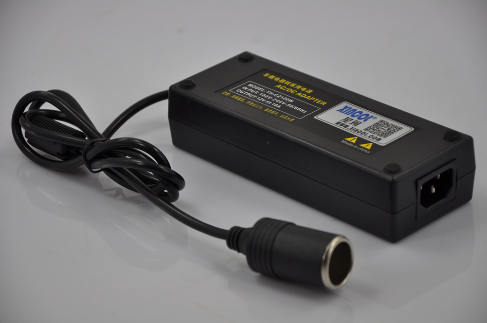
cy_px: 162
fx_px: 2128
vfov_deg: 8.7
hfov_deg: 13.1
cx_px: 244
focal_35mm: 158
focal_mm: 105
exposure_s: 1/160
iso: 200
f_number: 5.6
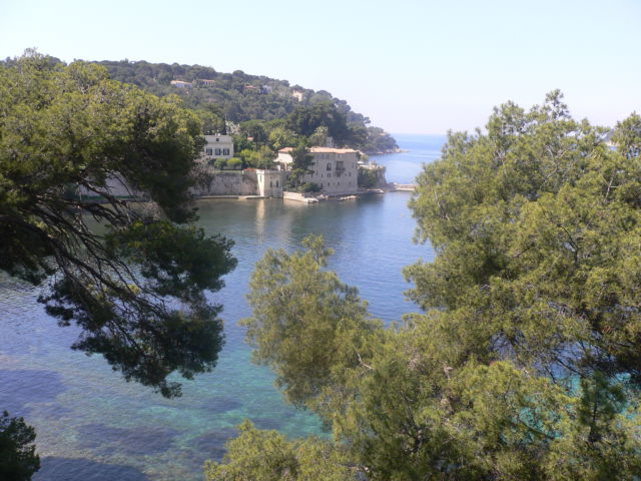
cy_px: 240
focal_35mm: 35
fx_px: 648
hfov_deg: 52.6
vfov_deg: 40.7
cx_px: 320
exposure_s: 1/160
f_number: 5.6
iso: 80
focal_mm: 5.8
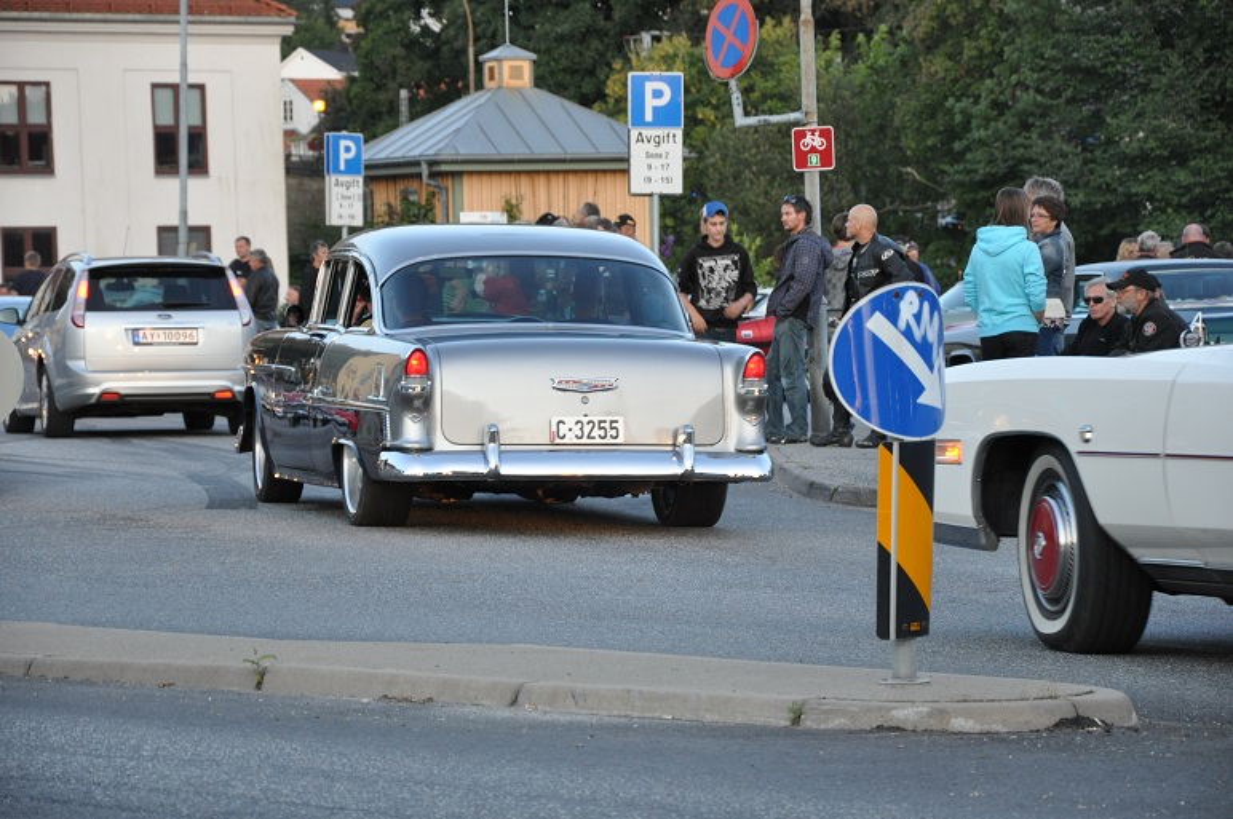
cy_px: 410
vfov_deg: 9.3
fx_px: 5029
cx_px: 616
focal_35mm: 147
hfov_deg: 14.0
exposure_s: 1/40
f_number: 5.6
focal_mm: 98
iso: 800
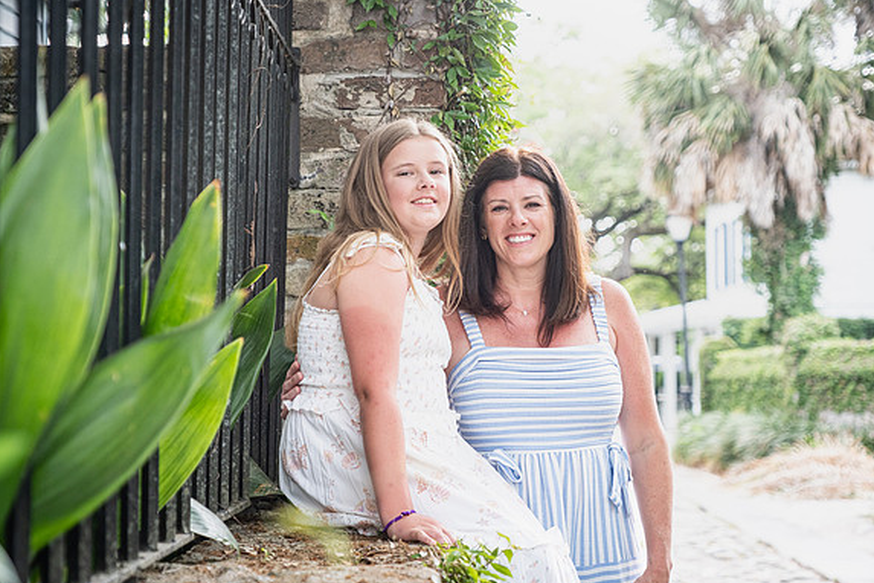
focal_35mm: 81
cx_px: 459
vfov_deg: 16.9
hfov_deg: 25.1
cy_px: 276
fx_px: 1966
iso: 200
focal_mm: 48.5
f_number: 2.8
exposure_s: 1/250
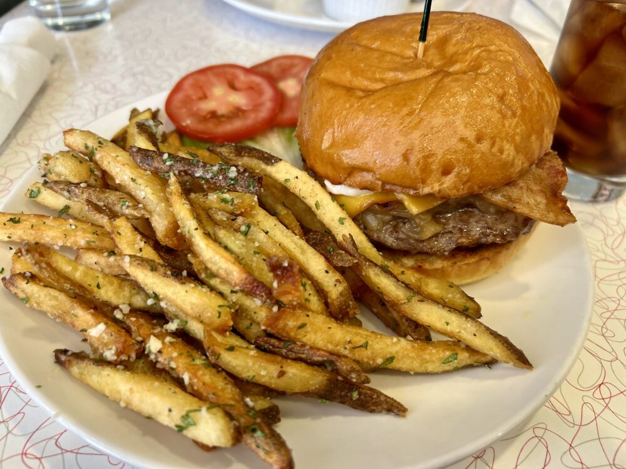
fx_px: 470
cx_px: 313
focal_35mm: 26
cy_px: 234
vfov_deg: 53.1
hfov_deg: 67.3
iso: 100
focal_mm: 5.7
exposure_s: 1/121
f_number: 1.5
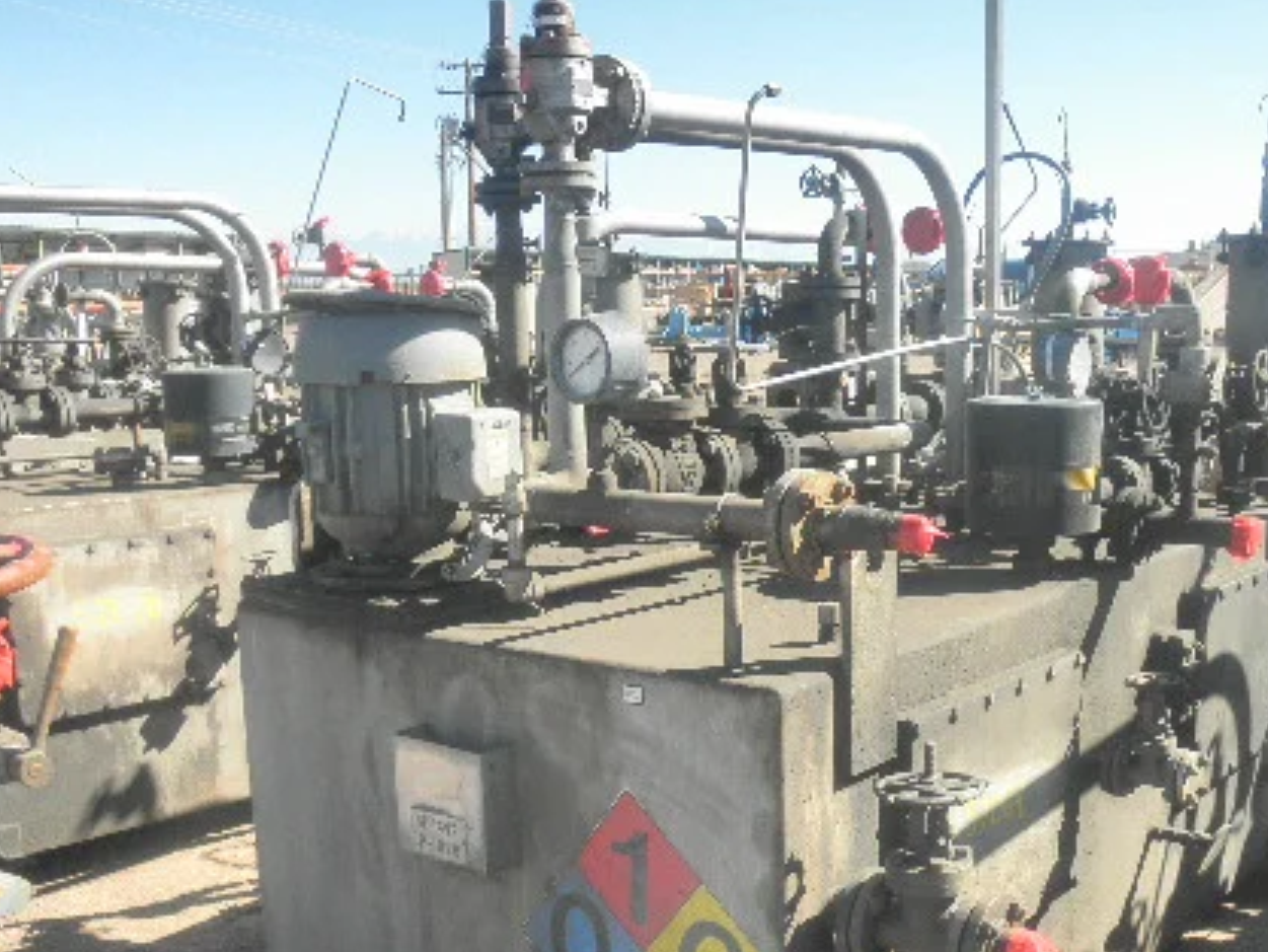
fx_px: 1576
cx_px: 800
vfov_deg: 33.4
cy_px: 617
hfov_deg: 43.5
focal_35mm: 43
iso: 64
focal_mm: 5
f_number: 3
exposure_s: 1/500
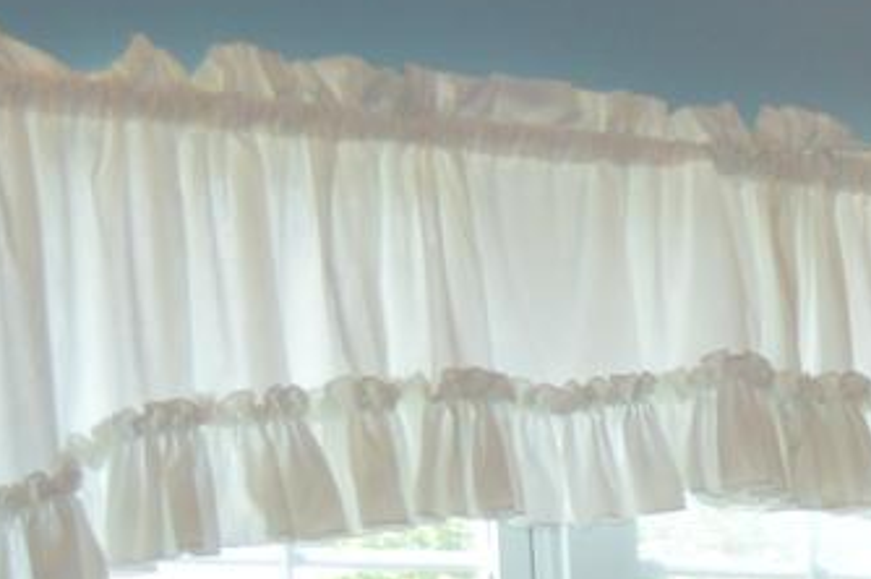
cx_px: 2407
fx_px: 4447
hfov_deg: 9.4
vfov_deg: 7.1
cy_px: 1282
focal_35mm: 184
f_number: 4
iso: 400
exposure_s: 1/80
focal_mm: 20
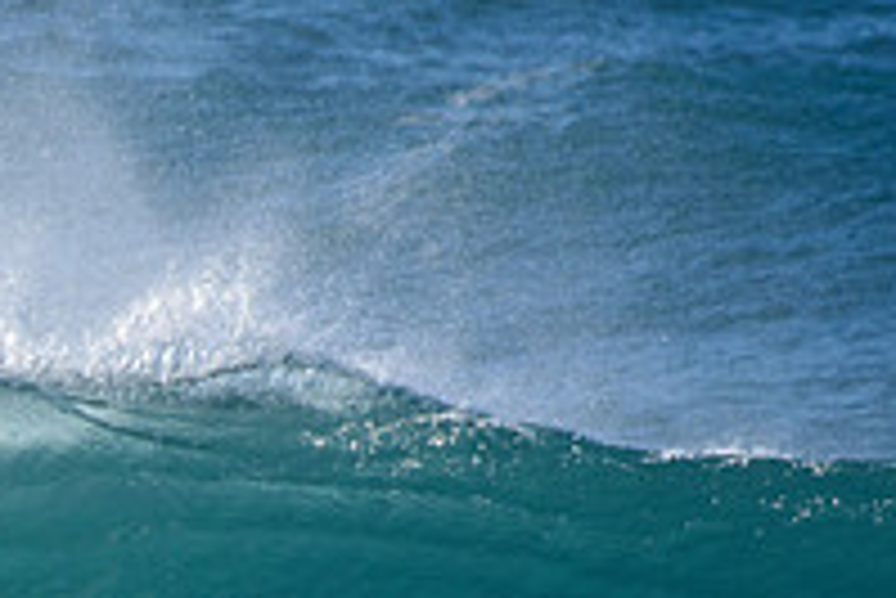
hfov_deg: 0.9
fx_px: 54470
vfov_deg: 0.6
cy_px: 816
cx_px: -126
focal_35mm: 2187
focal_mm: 500
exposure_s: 1/2000
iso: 360
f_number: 5.6
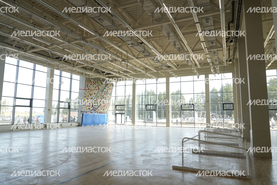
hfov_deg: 73.7
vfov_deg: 53.1
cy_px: 92
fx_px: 185
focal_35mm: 24
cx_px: 138
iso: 320
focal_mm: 24
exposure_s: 1/200
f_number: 4
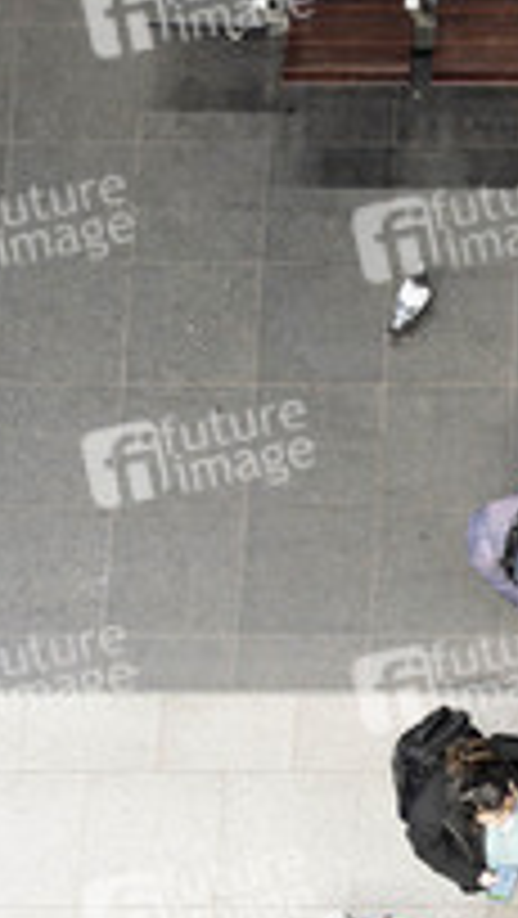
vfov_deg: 24.1
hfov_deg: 12.4
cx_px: 980
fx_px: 2145
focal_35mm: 88
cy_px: 342
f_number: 4
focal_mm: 25.4
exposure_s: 1/100
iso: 8000
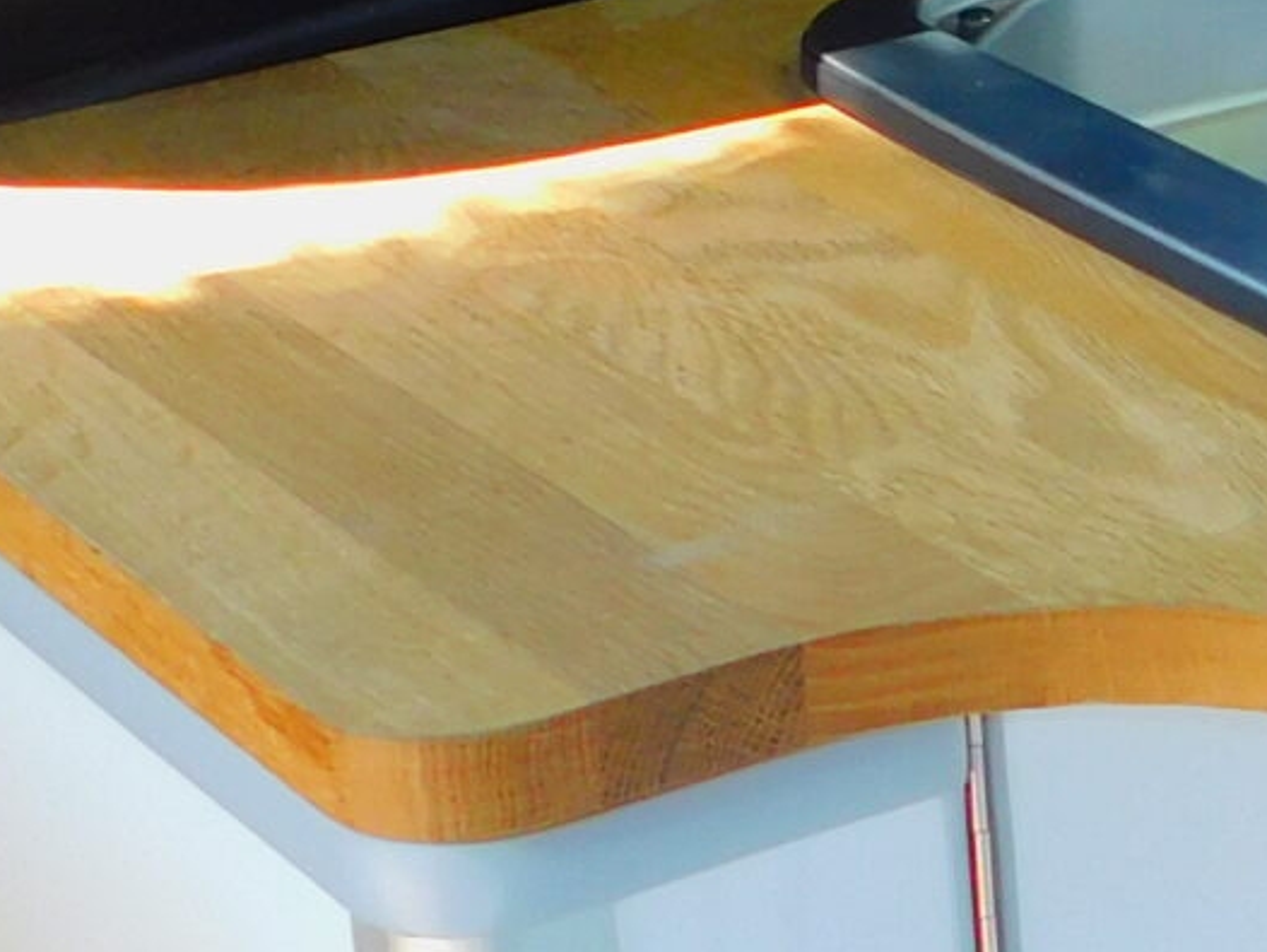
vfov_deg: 10.0
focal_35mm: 146
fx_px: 5346
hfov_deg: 12.1
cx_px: 2474
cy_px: -296
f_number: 3.2
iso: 125
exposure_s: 1/100
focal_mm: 5.3
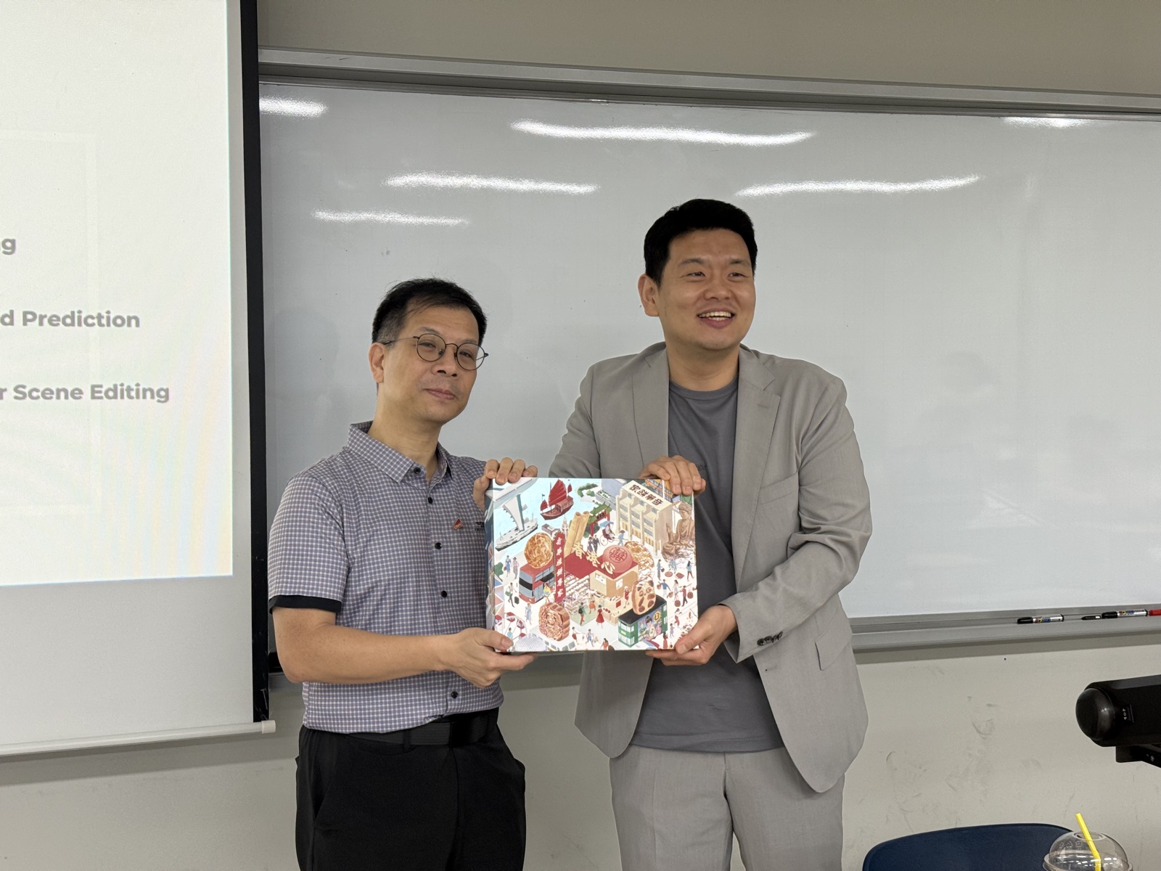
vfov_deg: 30.3
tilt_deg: -2.3
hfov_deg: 39.7
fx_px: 1610
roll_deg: +1.2
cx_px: 580
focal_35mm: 48
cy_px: 436
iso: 125
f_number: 1.78
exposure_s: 1/60
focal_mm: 6.76
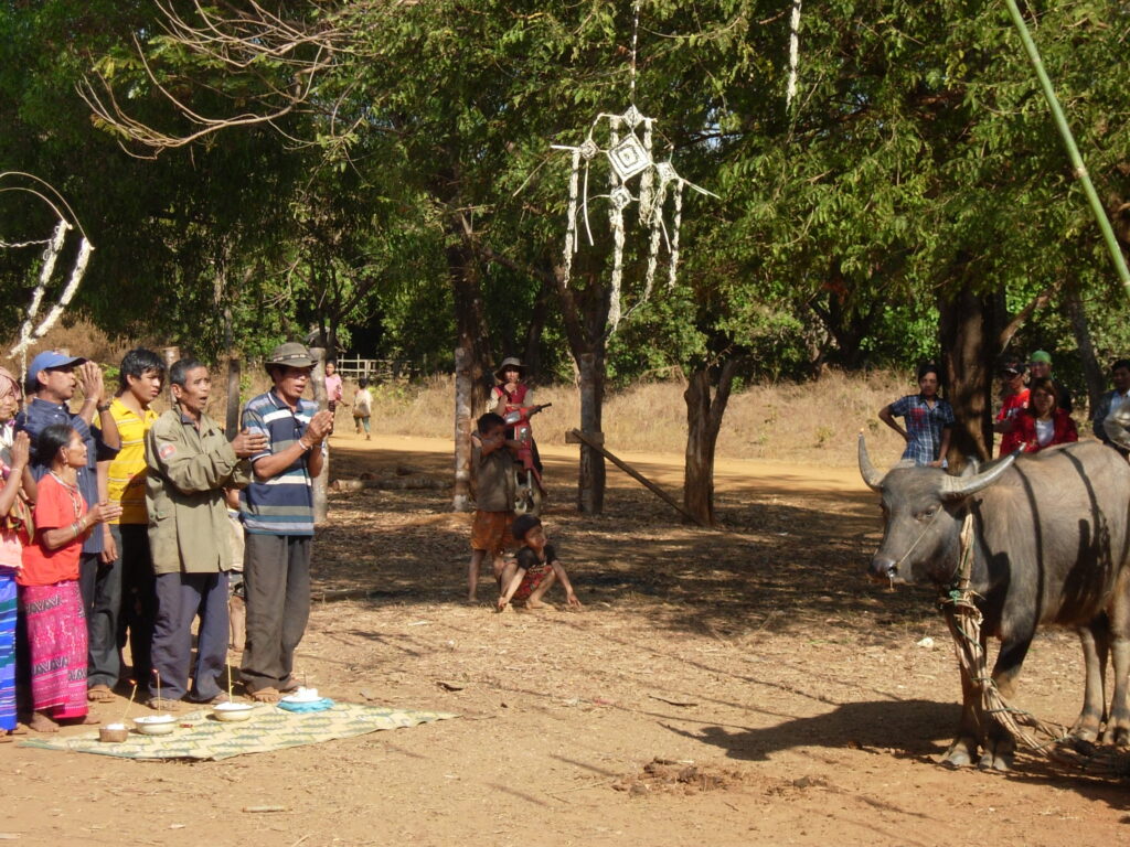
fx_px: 3003
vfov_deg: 16.1
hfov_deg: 21.3
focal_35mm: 92
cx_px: 565
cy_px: 424
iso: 79
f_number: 4.3
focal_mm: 19.1
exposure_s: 1/470
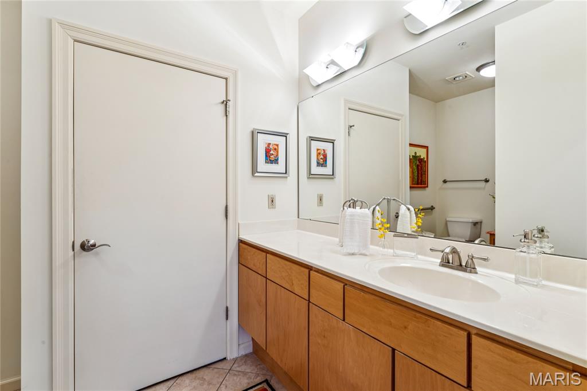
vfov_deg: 73.0
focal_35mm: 16
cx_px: 294
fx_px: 264
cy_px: 196
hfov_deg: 96.0
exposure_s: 1/6
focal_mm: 16.2
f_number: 13
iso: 200
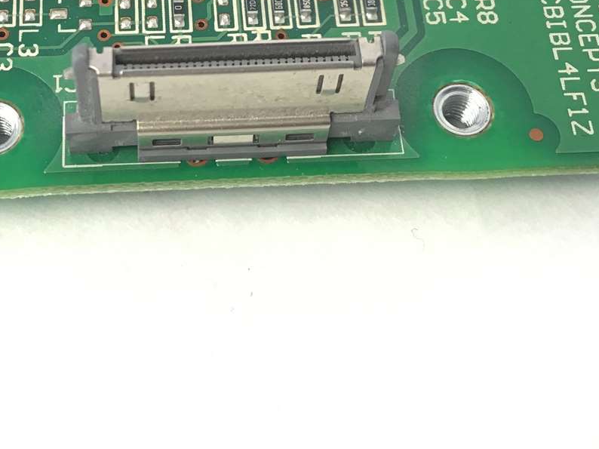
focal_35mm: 65
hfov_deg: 29.5
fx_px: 1124
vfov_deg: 21.8
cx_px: 181
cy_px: 1
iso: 40
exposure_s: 1/33
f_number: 2.4
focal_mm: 3.3
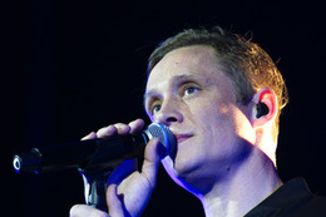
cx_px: 152
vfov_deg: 4.0
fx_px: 3131
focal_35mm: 346
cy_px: 184
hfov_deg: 6.0
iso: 3200
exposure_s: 1/80
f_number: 2.8
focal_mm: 200
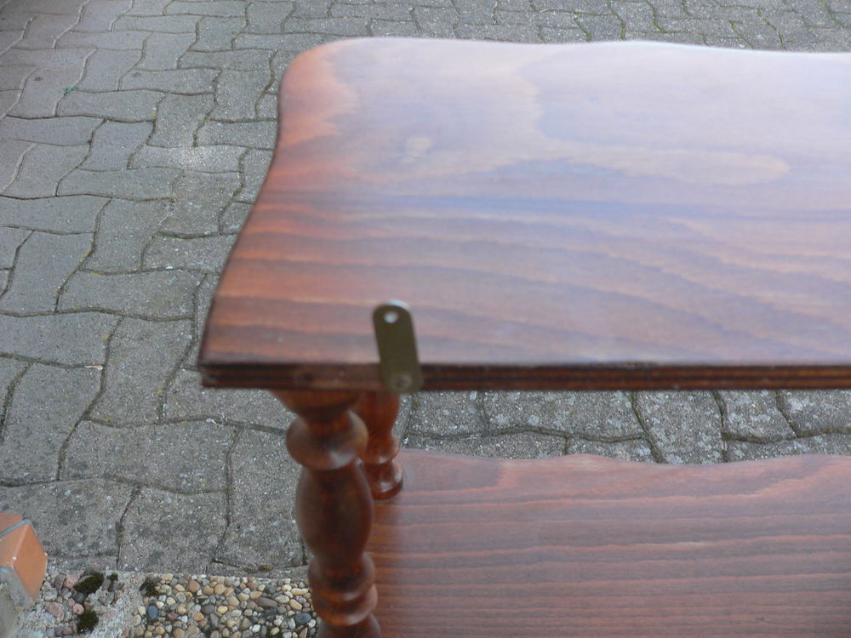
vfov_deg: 39.7
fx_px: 885
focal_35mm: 36
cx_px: 426
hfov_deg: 51.4
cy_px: 319
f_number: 2.8
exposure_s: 1/60
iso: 150
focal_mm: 6
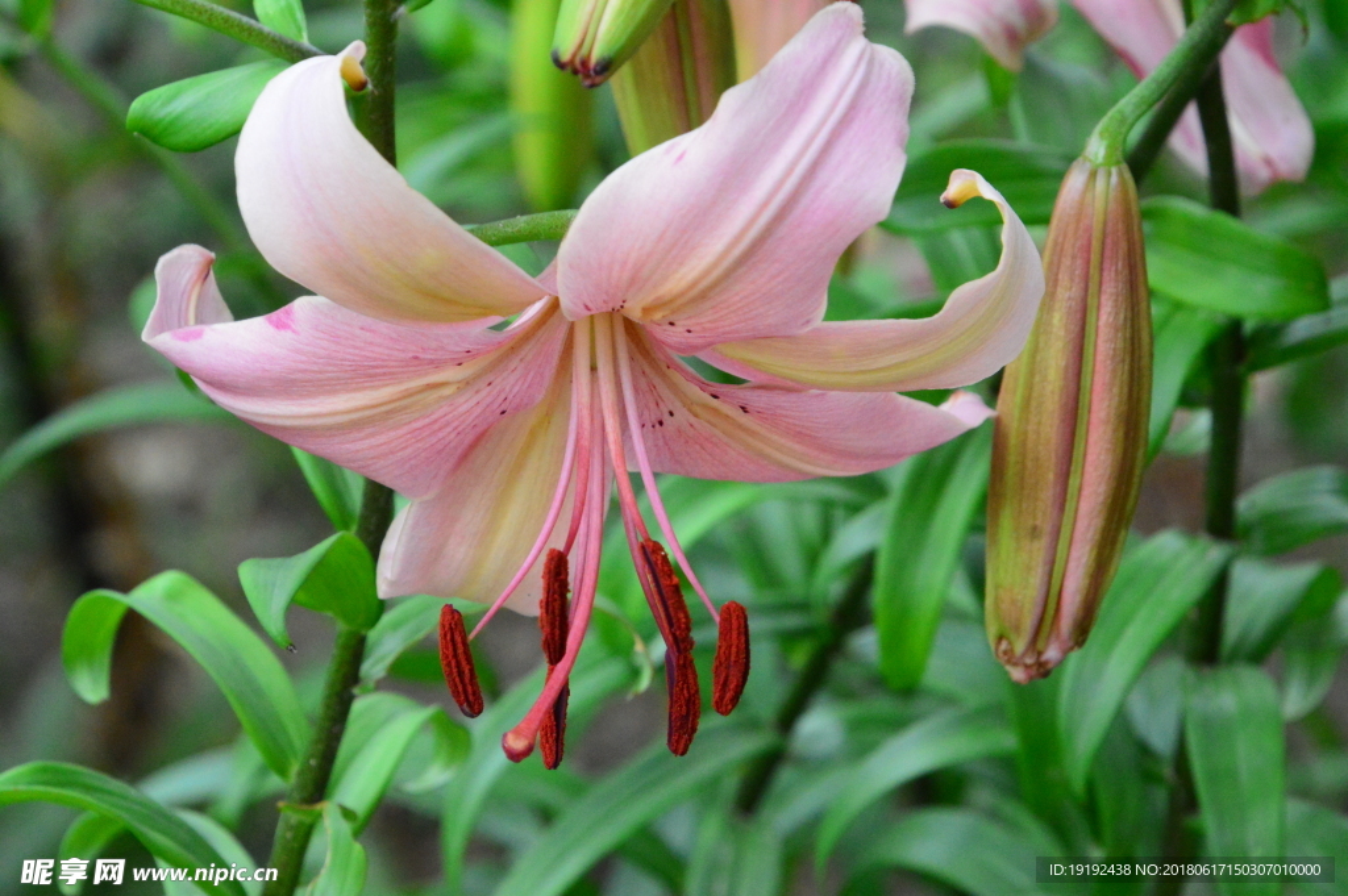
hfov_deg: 8.1
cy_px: 448
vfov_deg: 5.4
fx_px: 9540
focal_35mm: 255
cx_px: 674
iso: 4000
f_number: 16
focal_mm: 170
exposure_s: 1/250
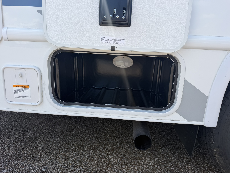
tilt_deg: -10.3
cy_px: 86
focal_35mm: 24
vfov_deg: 56.8
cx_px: 115
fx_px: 159
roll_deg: -2.0
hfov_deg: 71.6
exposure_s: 1/1949
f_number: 1.78
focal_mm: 6.76
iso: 80
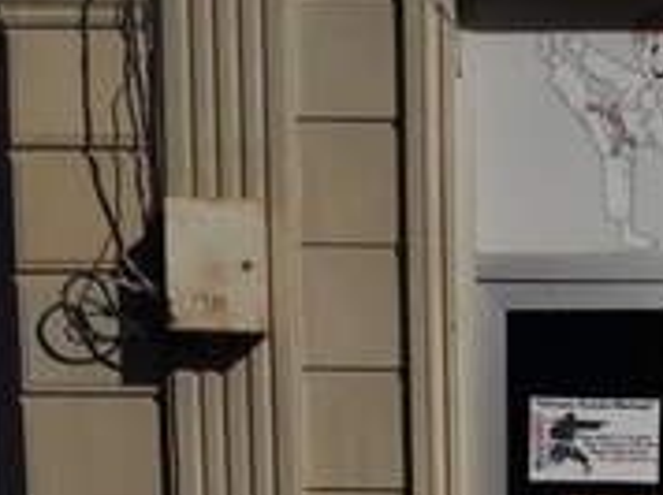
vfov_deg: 13.0
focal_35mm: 104
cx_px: 607
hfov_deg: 18.6
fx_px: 1989
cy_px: 850
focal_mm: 3.7
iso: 40
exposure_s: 1/6623
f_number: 1.9
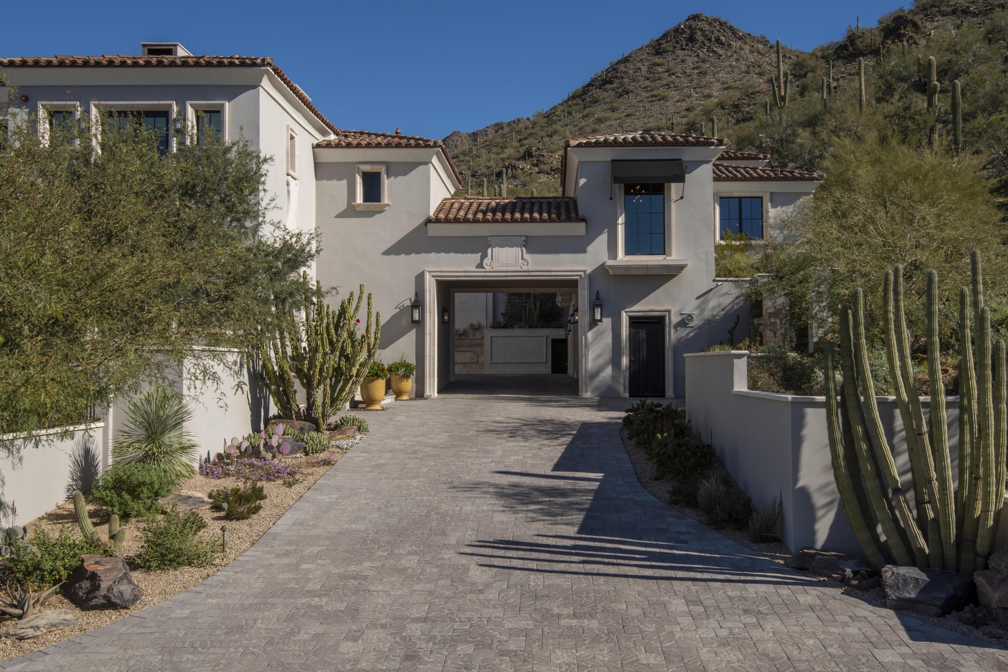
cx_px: 537
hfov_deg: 53.1
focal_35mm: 36
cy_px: 318
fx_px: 1008
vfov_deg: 36.9
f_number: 16
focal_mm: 30
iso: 100
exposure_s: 1/100
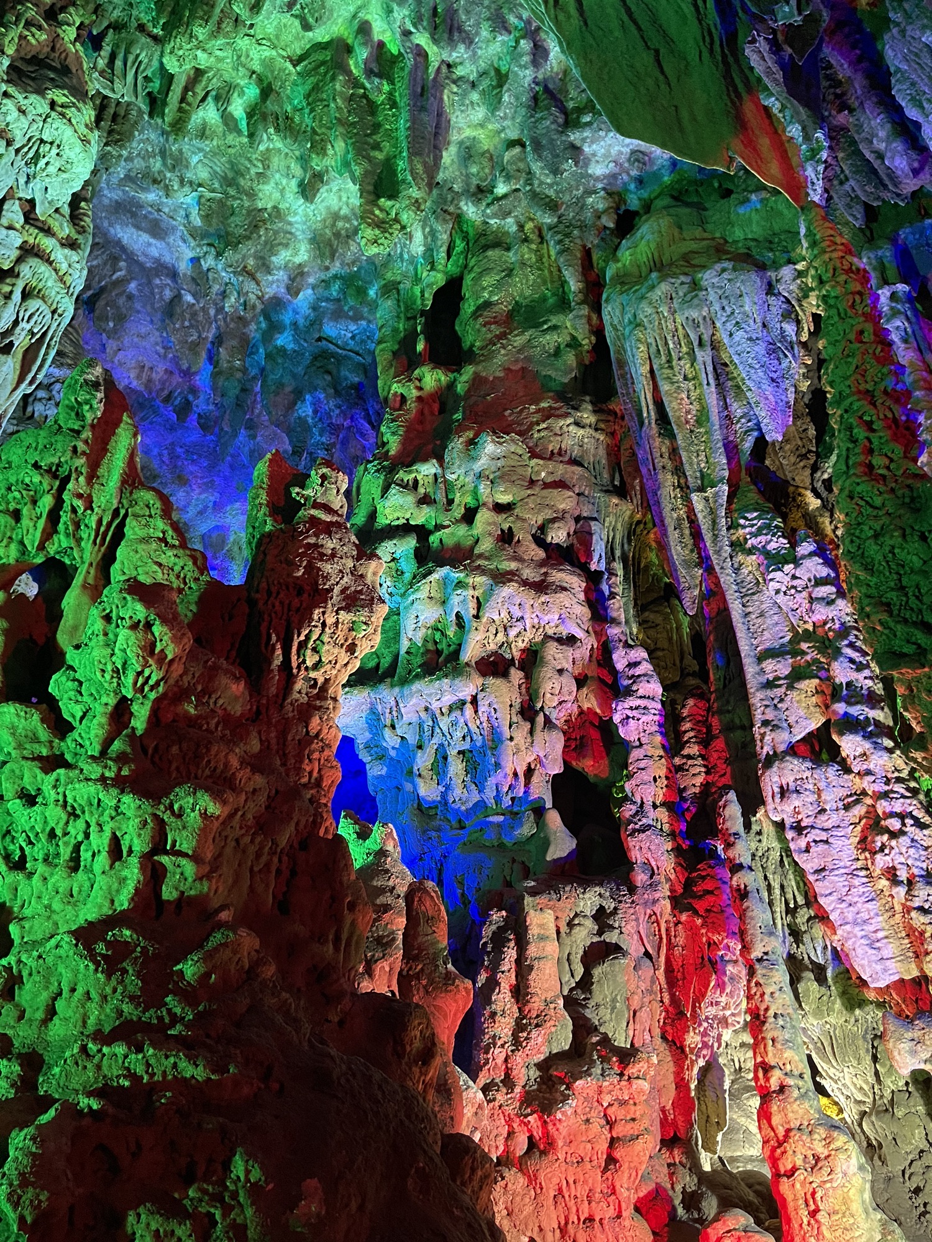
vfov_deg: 69.4
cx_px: 466
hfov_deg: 54.9
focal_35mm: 25
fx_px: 897
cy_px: 621
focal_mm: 5.1
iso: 500
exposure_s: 1/33
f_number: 1.6
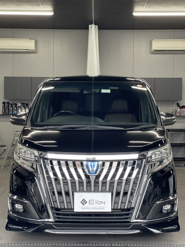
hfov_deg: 22.9
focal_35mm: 64
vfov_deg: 30.3
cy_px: 124
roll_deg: -0.7
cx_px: 92
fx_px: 456
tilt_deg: -0.8
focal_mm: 7.5
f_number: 2.2
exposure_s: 1/120
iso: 125
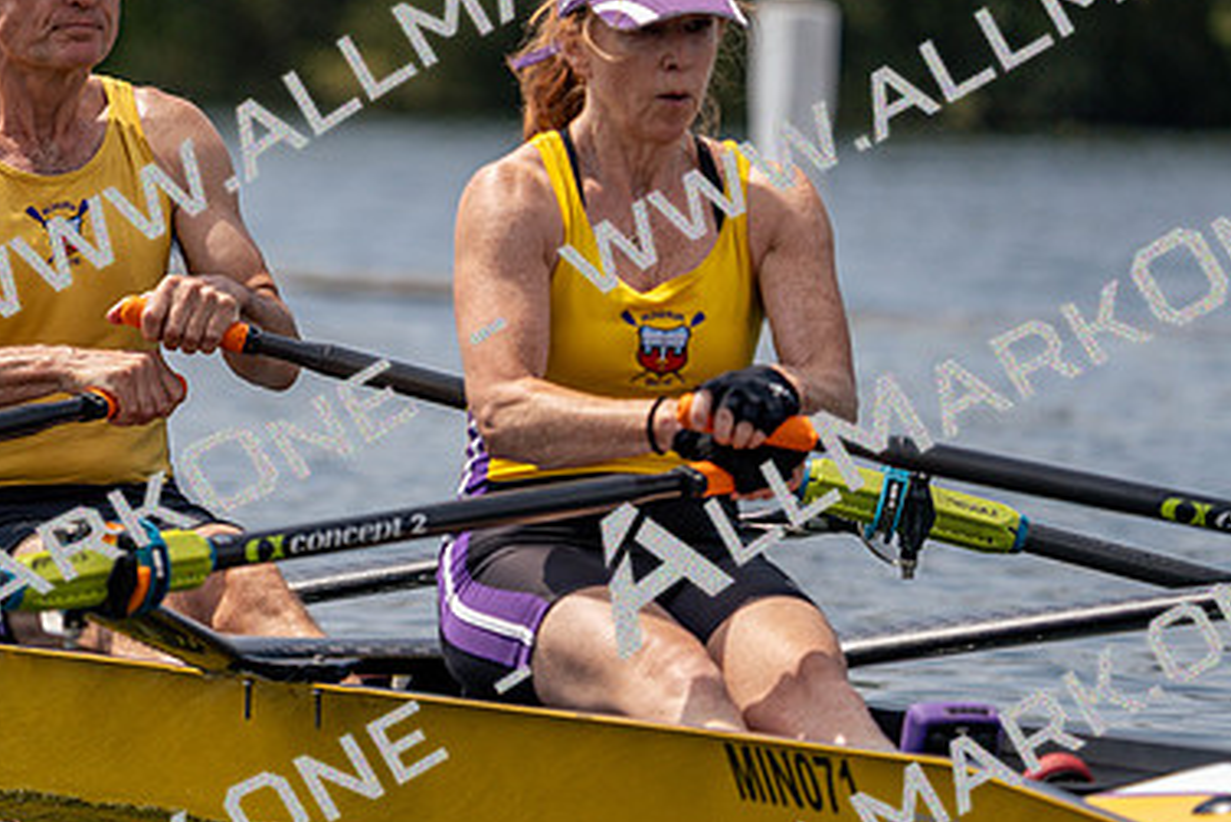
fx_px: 15837
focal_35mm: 463
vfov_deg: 3.0
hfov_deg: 4.4
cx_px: 321
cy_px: 349
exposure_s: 1/1600
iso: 200
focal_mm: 300
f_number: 5.6
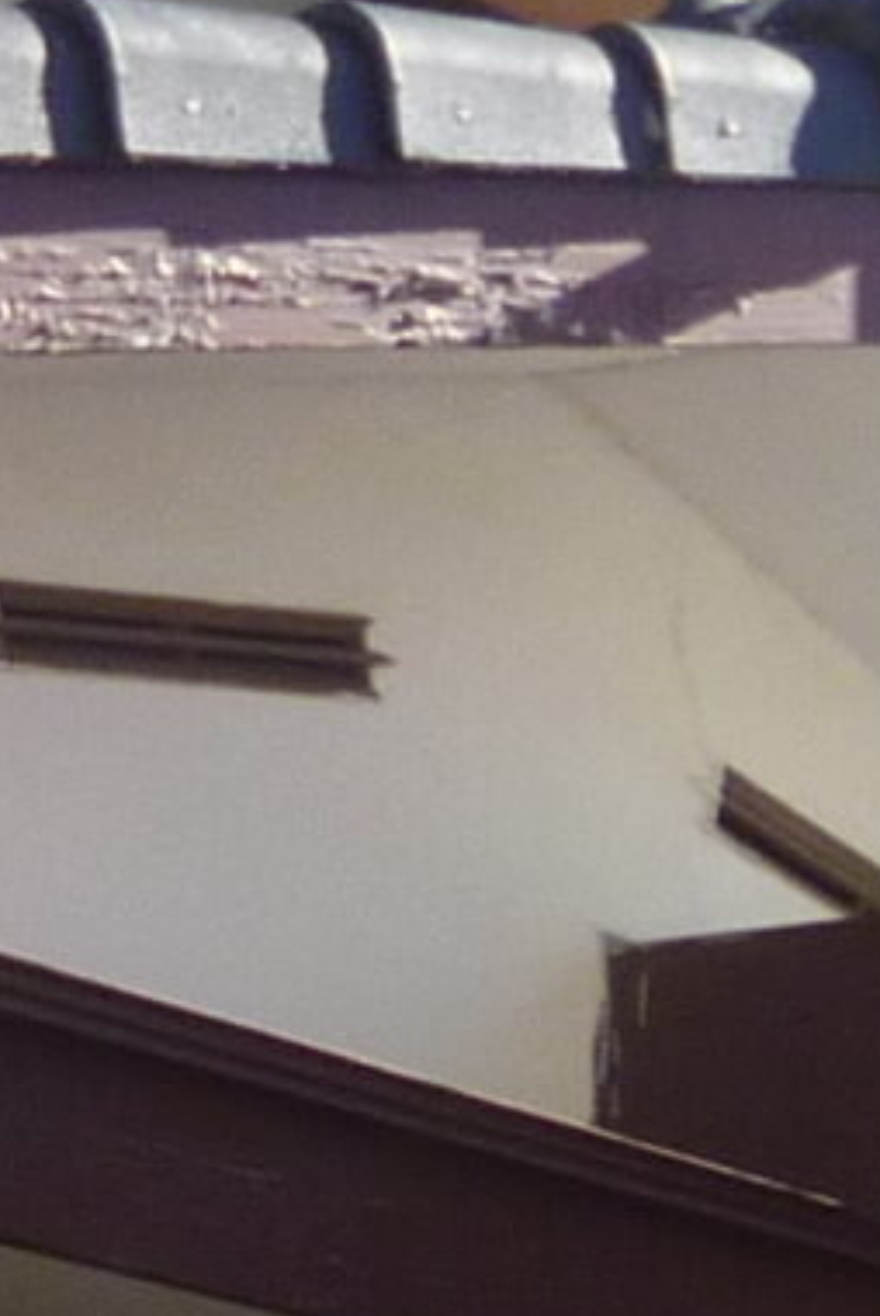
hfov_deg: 6.1
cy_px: 2857
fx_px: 6405
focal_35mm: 175
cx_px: 3866
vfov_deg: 10.5
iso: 100
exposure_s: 1/400
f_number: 4
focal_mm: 4.5
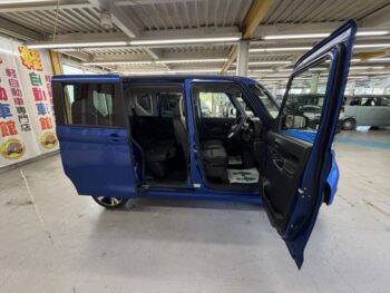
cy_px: 146
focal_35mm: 14
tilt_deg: -15.0
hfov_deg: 102.0
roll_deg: +0.9
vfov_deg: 85.7
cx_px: 195
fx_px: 158
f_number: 2.2
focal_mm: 2.22
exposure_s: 1/50
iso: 160
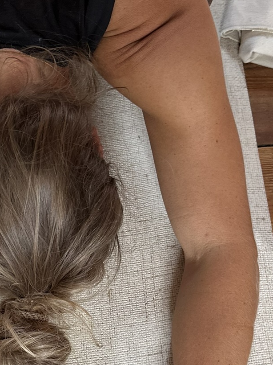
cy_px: 292
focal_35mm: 60
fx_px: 631
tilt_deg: -68.7
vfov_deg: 31.4
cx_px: 59
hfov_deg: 24.1
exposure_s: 1/50
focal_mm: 6.86
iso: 250
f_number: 1.78
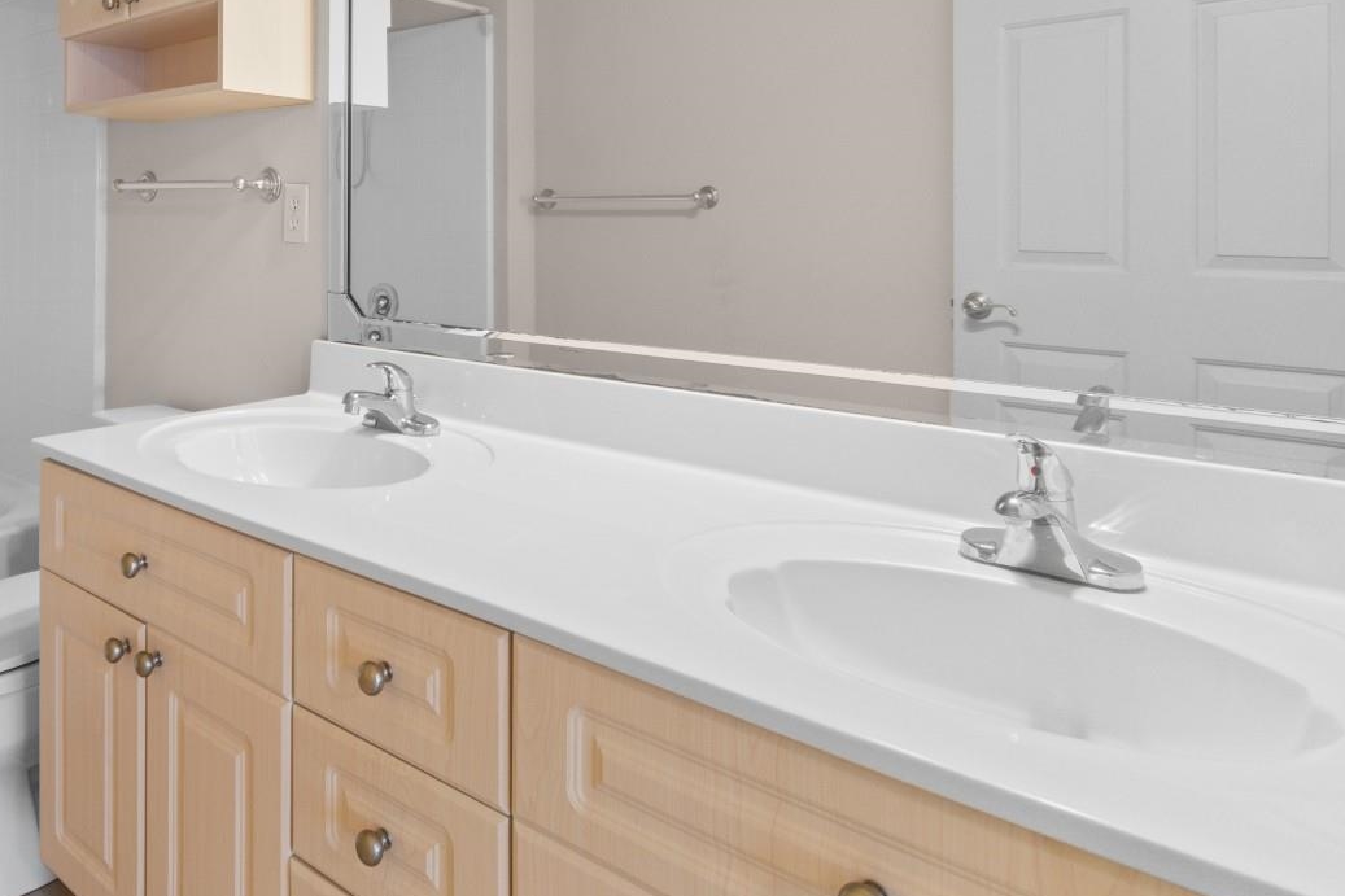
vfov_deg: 49.1
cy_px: 215
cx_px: 416
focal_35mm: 25
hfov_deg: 68.9
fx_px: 934
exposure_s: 1/3
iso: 100
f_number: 4.8
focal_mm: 11
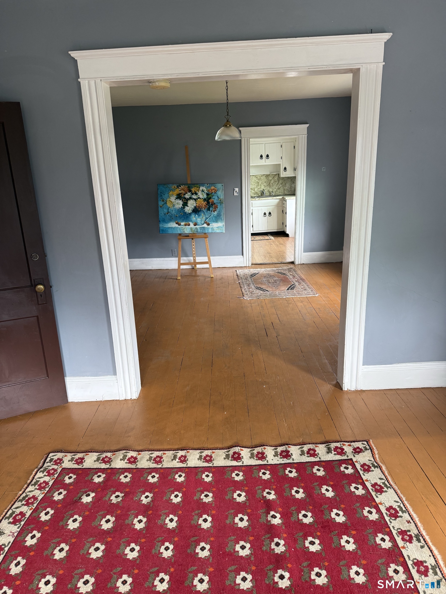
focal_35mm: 24
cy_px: 297
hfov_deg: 56.8
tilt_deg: -15.9
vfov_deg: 71.6
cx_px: 223
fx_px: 412
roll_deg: +2.3
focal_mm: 6.76
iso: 160
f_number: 1.78
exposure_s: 1/121
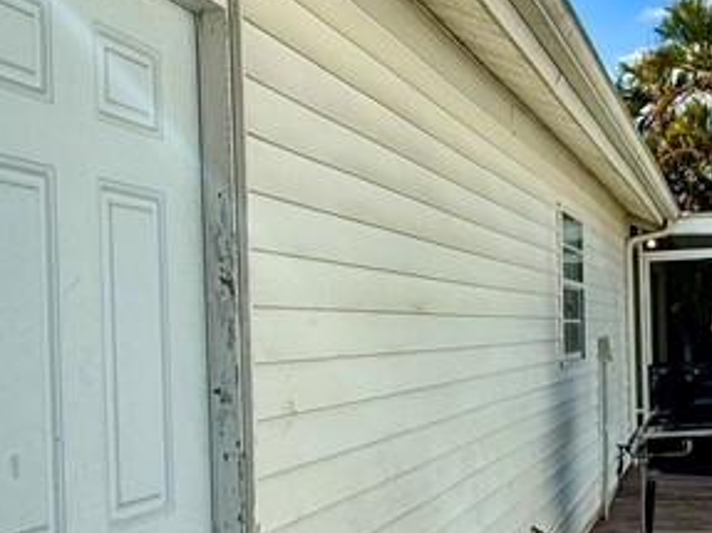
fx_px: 1028
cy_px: 342
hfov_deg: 38.2
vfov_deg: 28.9
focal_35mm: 50
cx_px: 377
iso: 40
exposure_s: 1/2273
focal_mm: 2.22
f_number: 2.2
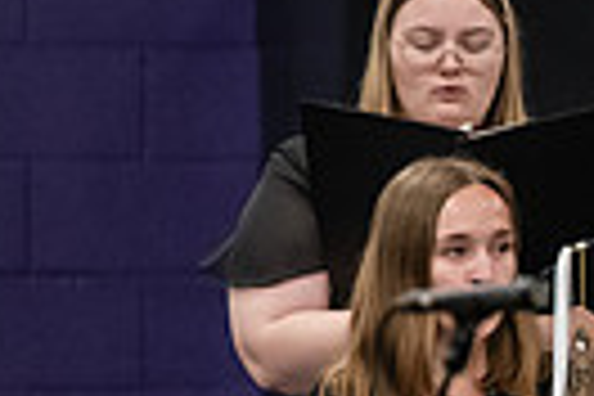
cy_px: 443
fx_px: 13826
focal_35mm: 838
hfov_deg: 2.4
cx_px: 1238
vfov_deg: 1.6
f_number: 3.5
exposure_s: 1/200
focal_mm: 190
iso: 3200
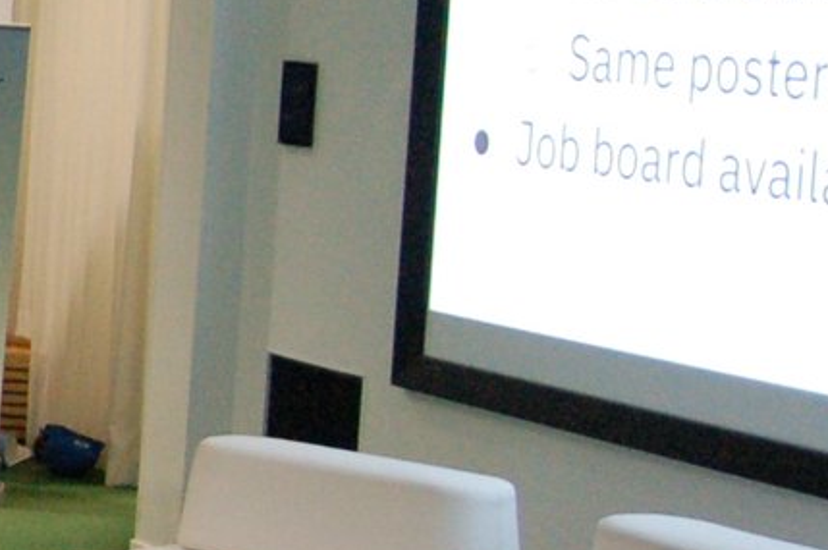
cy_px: 98
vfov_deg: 9.7
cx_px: -1004
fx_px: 3216
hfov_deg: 12.3
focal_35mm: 140
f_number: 2.8
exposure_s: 1/125
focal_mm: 20
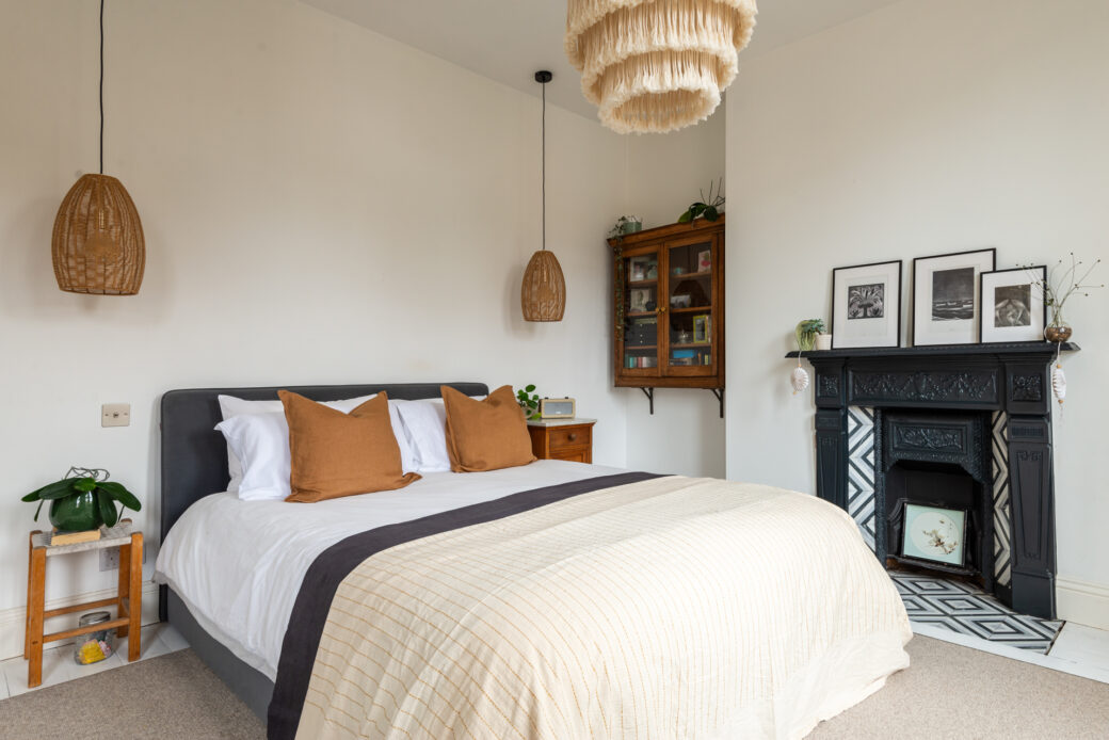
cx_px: 554
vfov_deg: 62.0
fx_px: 616
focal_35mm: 20
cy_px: 370
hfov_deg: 84.0
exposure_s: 1/3
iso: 200
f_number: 8
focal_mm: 20
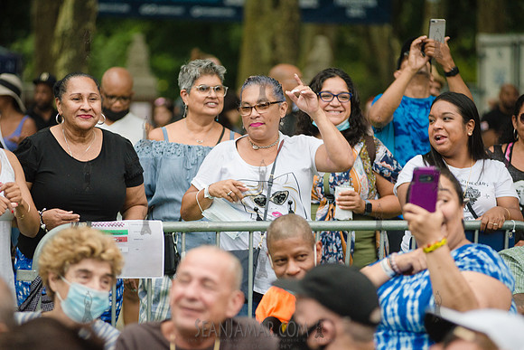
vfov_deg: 8.1
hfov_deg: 12.1
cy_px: 175
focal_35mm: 170
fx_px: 2475
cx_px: 262
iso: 2000
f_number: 4
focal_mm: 170
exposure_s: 1/200
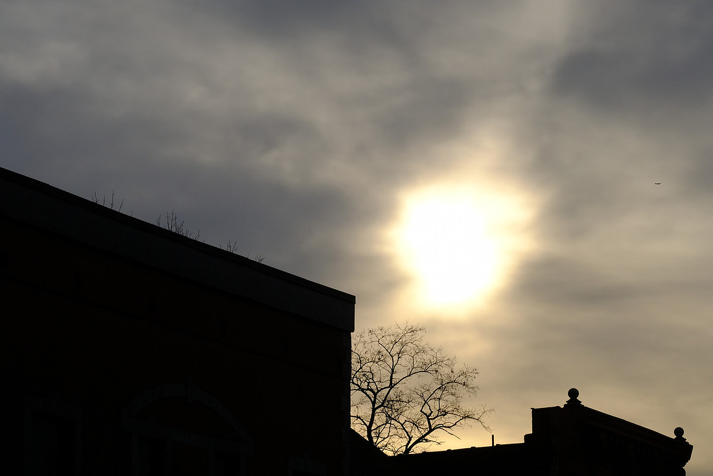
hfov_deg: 15.1
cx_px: 356
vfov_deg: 10.1
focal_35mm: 136
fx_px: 2694
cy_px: 238
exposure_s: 1/350
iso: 400
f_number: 16
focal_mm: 90.4
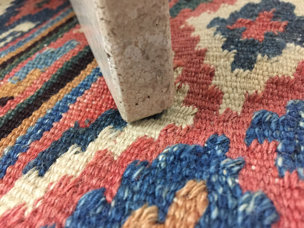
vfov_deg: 48.2
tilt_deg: -39.5
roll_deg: +8.3
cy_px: 114
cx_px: 152
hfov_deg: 61.7
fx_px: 255
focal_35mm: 29
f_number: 2.2
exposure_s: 1/17
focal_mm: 4.15
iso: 320
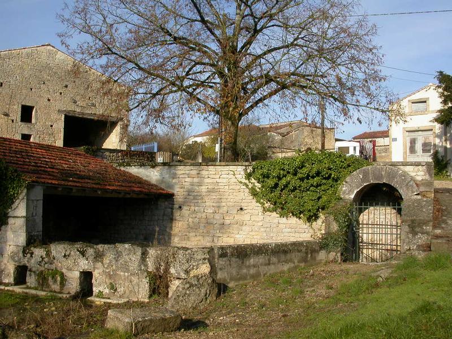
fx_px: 496
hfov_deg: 49.0
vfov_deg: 37.7
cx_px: 226
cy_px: 170
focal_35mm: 38
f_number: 6.7
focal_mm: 7.85
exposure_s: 1/364
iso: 100
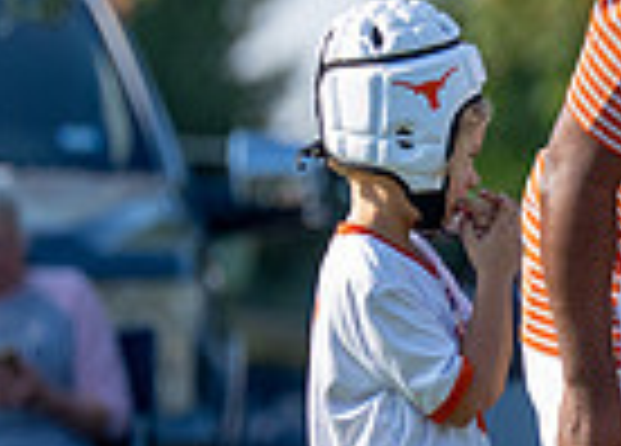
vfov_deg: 1.1
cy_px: 272
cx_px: 1057
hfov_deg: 1.5
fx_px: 23191
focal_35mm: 1313
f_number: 2.8
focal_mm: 200
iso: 250
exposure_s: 1/2500
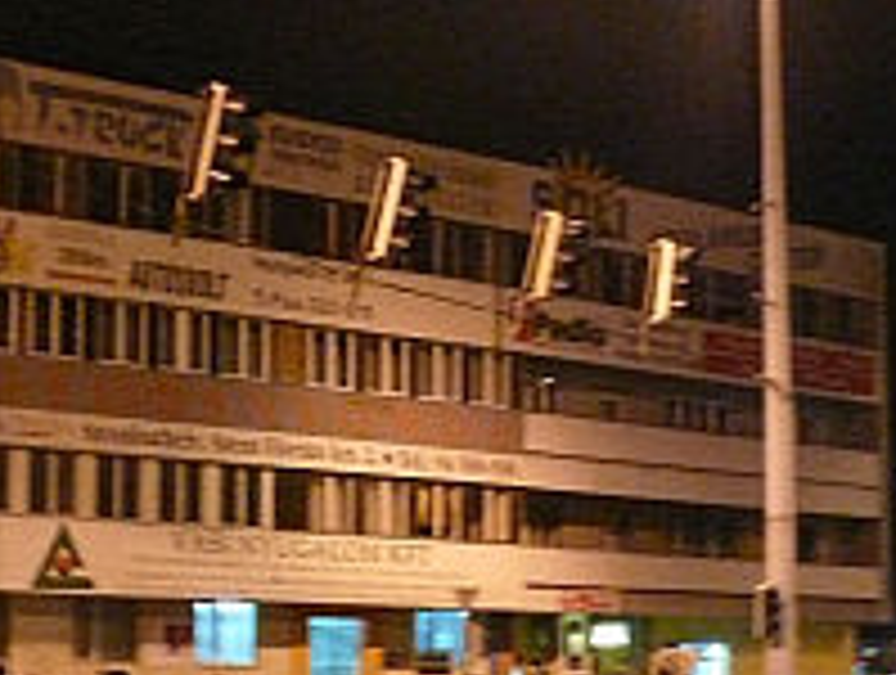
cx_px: 351
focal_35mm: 79
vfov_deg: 18.5
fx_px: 2049
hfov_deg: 24.6
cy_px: 540
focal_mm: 7.4
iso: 800
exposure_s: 1/8
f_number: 2.8
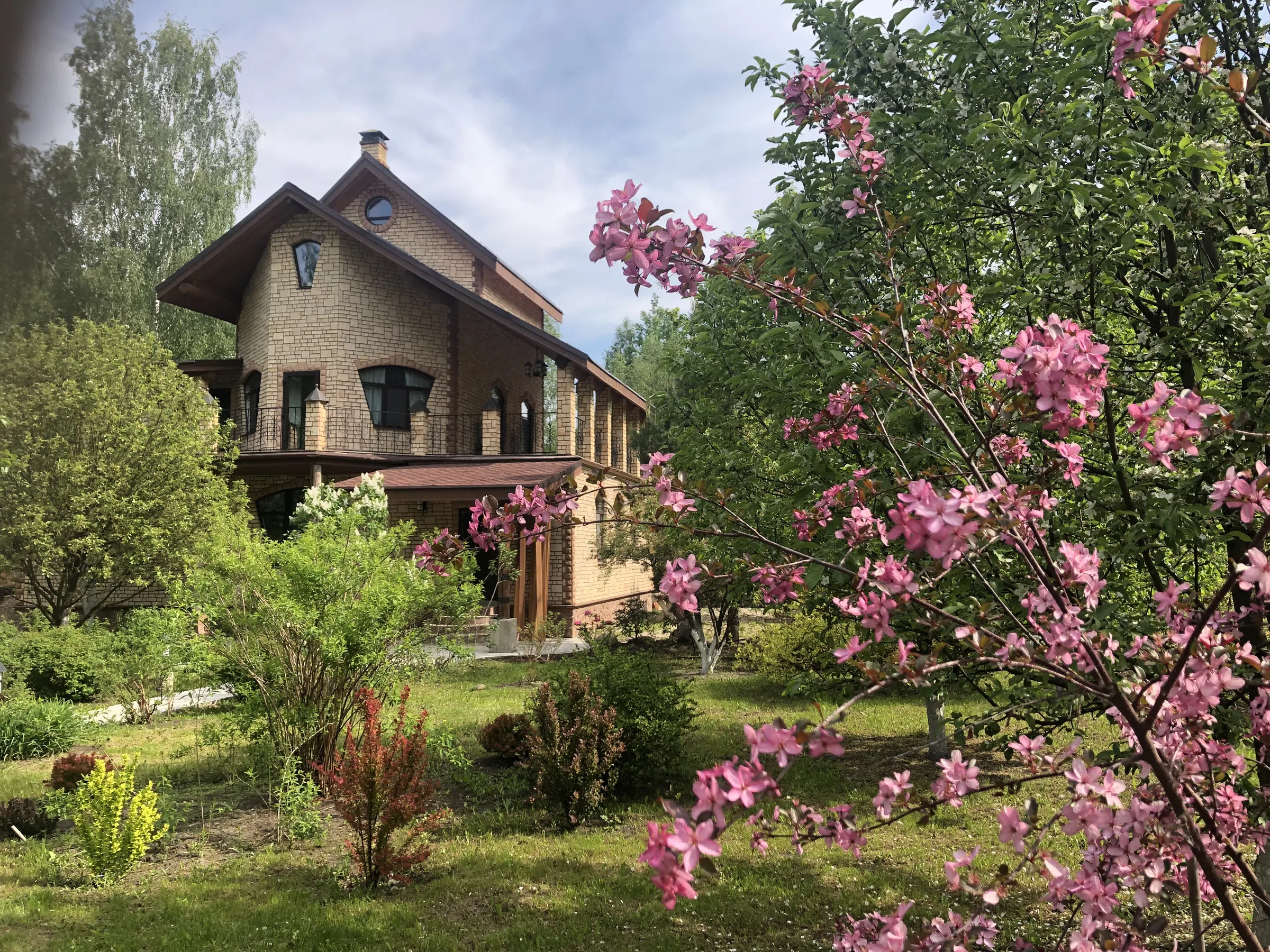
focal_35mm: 28
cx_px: 635
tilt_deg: +2.8
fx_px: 1027
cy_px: 476
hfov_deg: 63.4
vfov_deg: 49.7
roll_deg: -0.1
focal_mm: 3.99
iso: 20
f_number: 1.8
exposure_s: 1/960
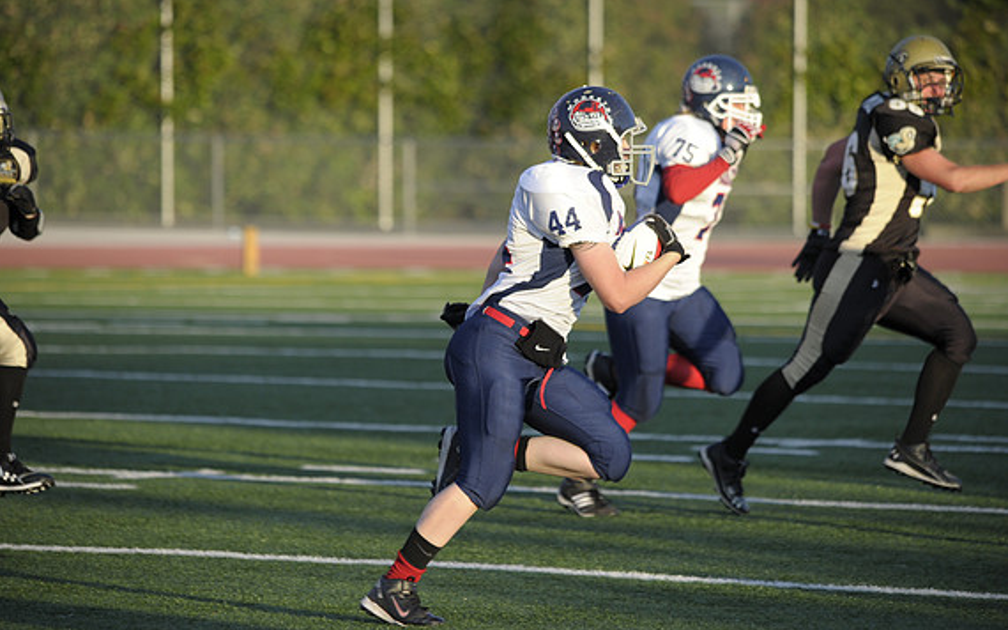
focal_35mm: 311
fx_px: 8542
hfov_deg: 6.8
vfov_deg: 4.2
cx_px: 499
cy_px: 308
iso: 900
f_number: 6
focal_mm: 300
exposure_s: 1/1000
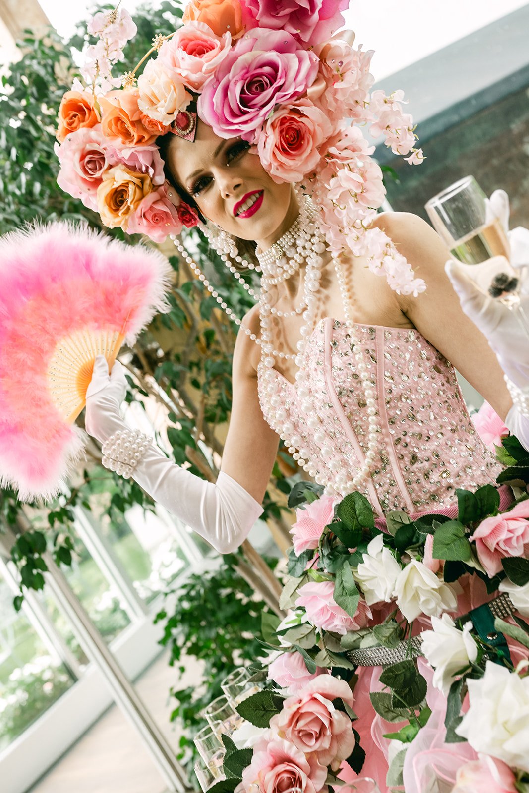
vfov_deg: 54.4
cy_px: 396
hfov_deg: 37.9
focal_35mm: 35
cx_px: 264
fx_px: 771
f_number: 3.5
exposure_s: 1/250
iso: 640
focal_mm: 35
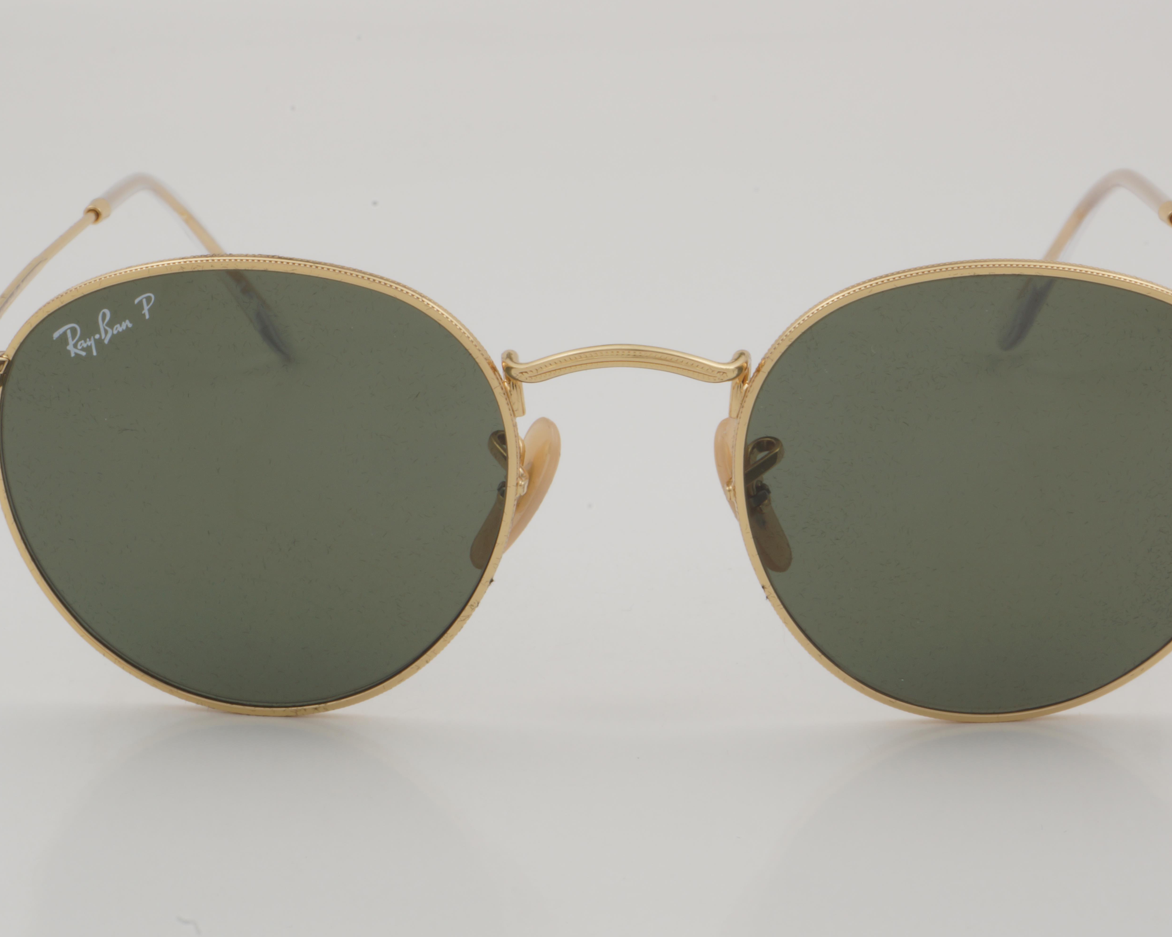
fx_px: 3246
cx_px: 635
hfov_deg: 20.5
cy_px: 468
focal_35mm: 94
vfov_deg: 16.4
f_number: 32
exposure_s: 1/3
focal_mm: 55
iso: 100
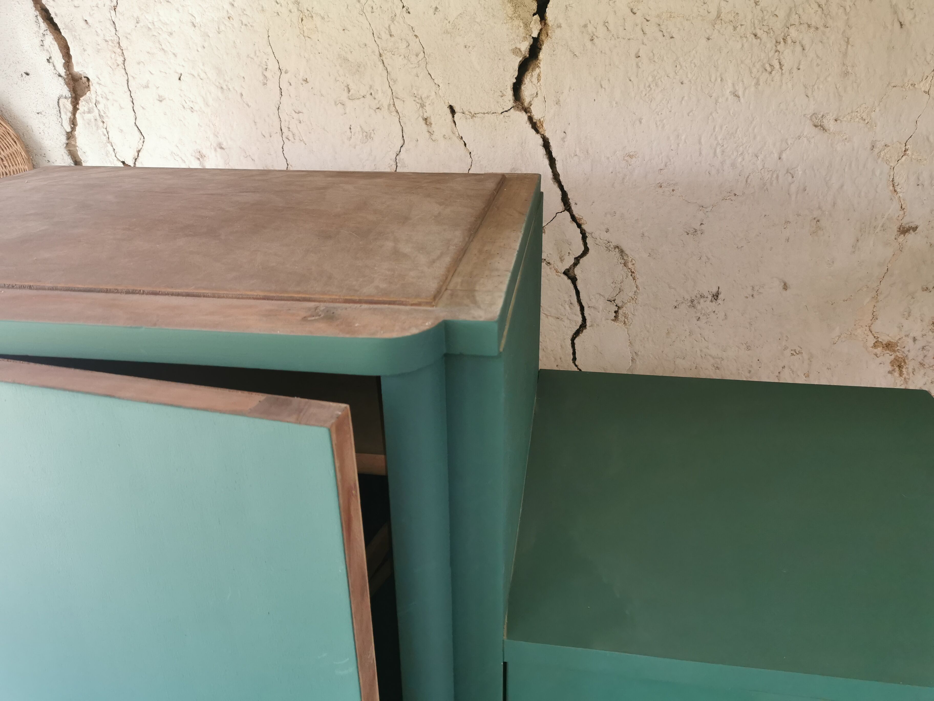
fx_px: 729
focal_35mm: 27
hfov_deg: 65.3
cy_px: 350
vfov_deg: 51.4
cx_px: 467
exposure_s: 1/100
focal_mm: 5.58
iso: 160
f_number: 1.8
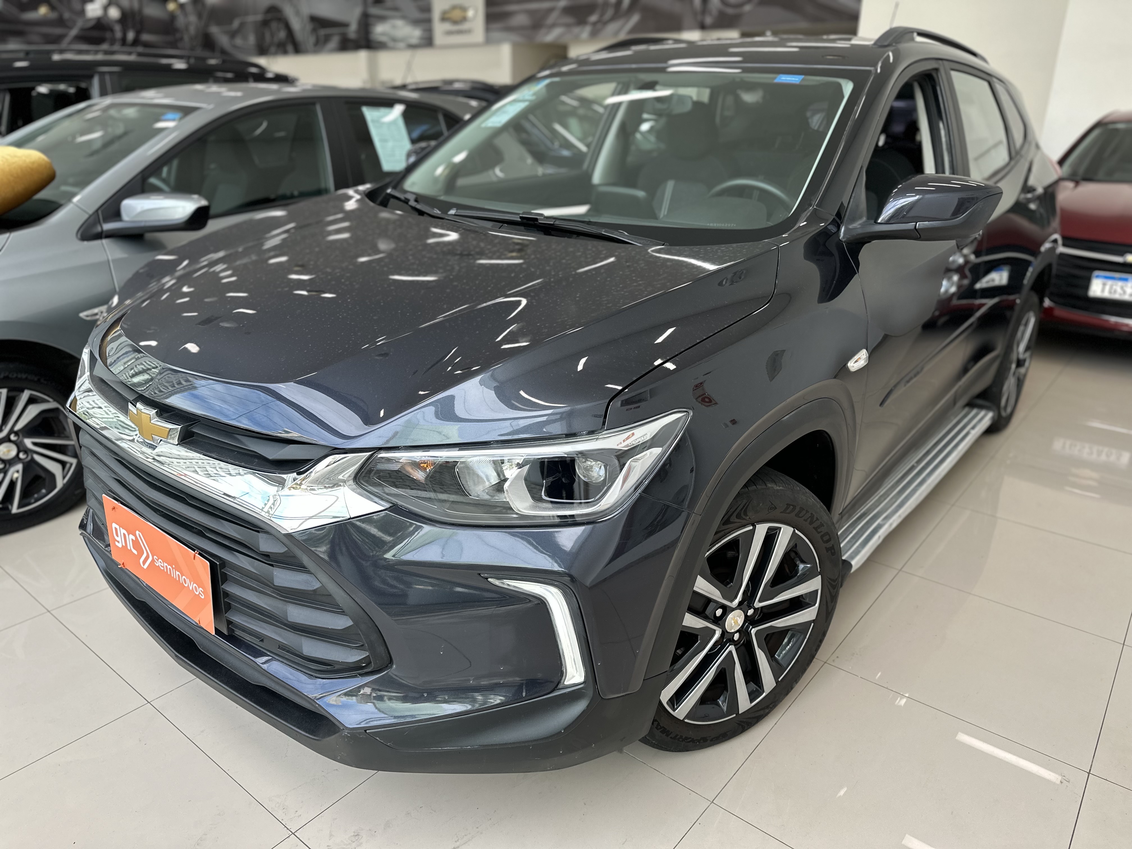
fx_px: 785
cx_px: 566
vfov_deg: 56.8
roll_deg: -0.7
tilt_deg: -20.8
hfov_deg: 71.6
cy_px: 424
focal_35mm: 24
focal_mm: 6.86
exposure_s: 1/147
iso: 64
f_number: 1.78
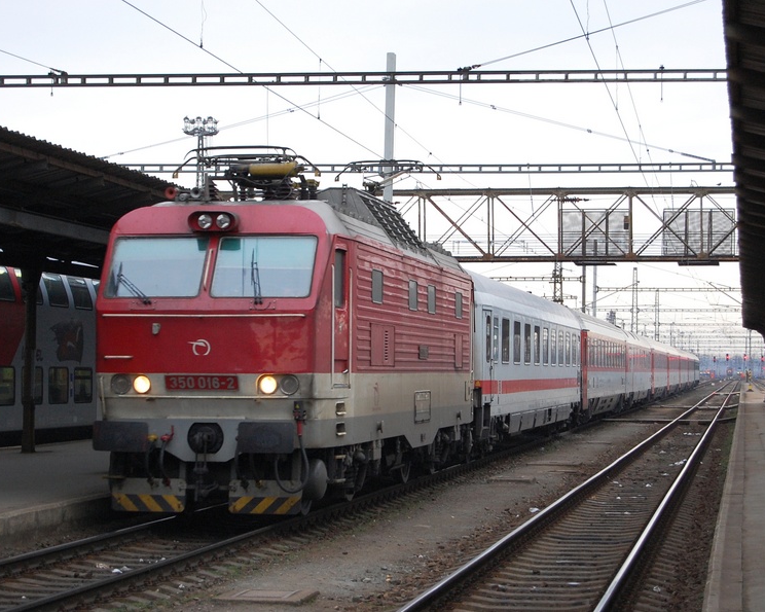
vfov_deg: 16.4
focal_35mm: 94
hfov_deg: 20.5
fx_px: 2118
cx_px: 353
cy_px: 307
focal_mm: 55
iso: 800
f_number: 5.6
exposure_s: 1/100
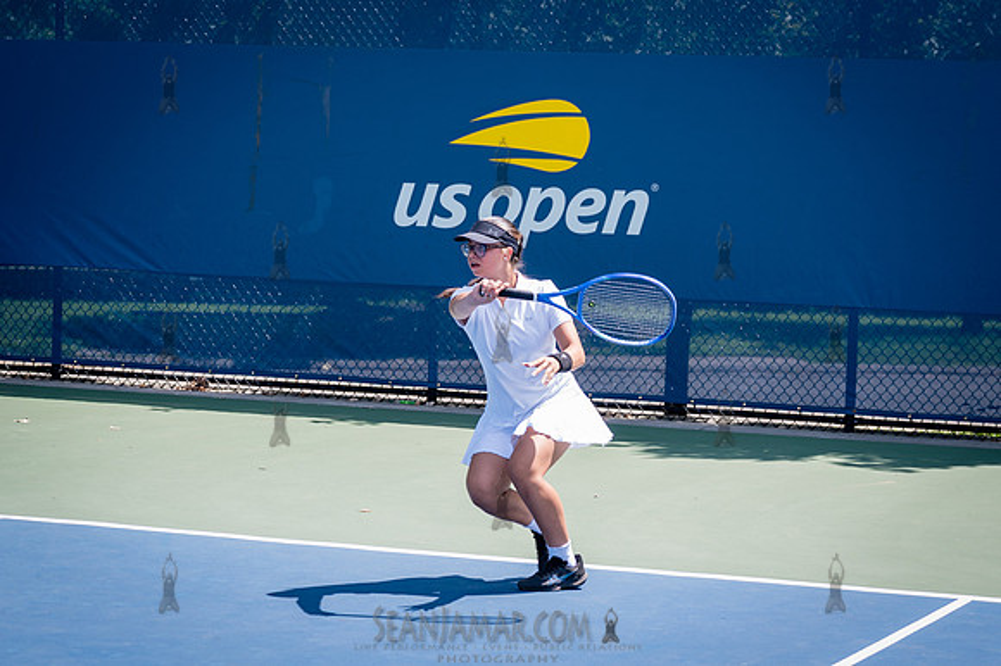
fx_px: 2994
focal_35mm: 108
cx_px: 557
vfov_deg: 12.7
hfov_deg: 19.0
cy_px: 194
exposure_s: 1/400
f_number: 4
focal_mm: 76
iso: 100
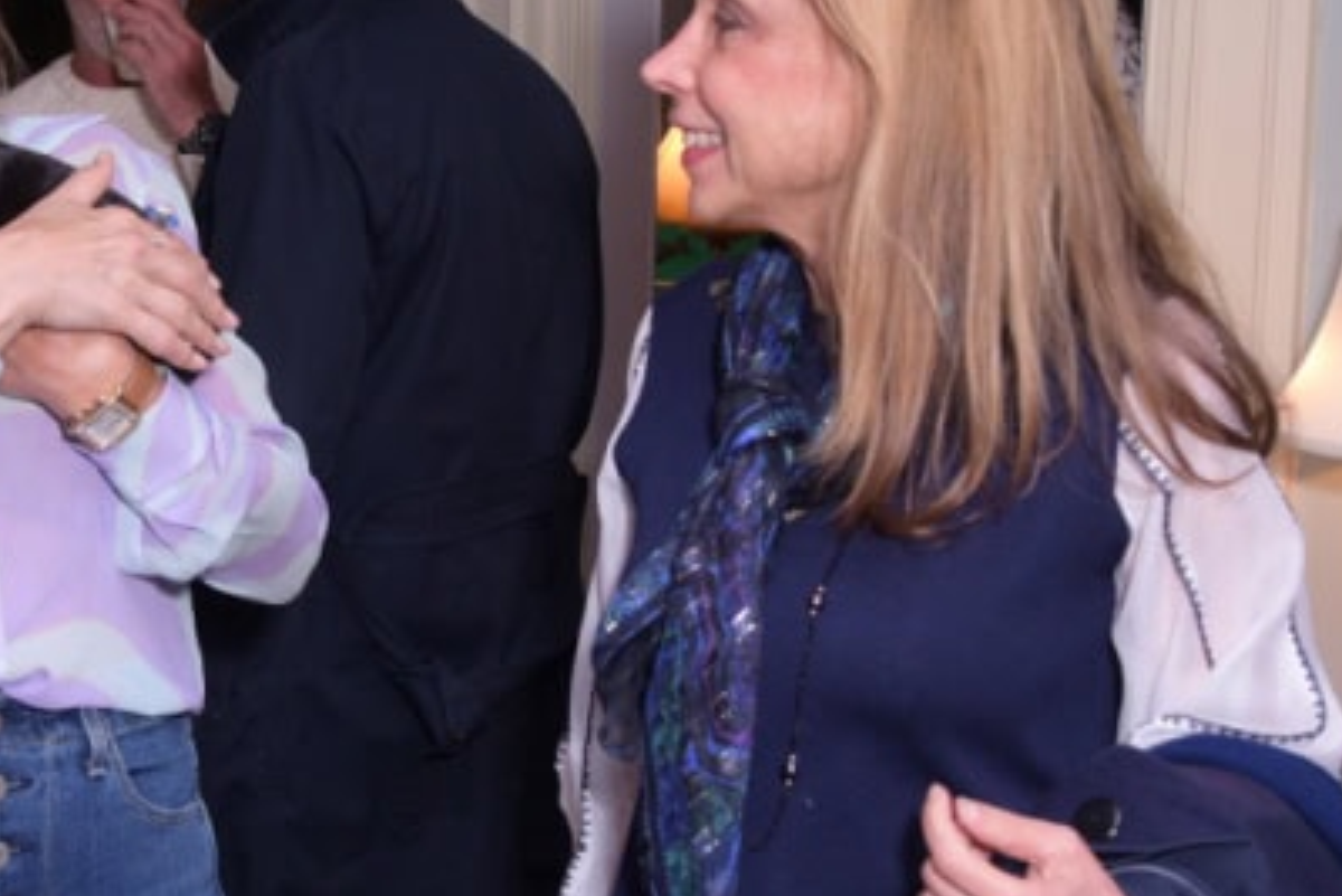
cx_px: 339
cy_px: 351
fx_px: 2387
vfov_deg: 21.2
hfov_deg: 30.9
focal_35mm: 64
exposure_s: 1/60
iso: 800
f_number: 5
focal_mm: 32
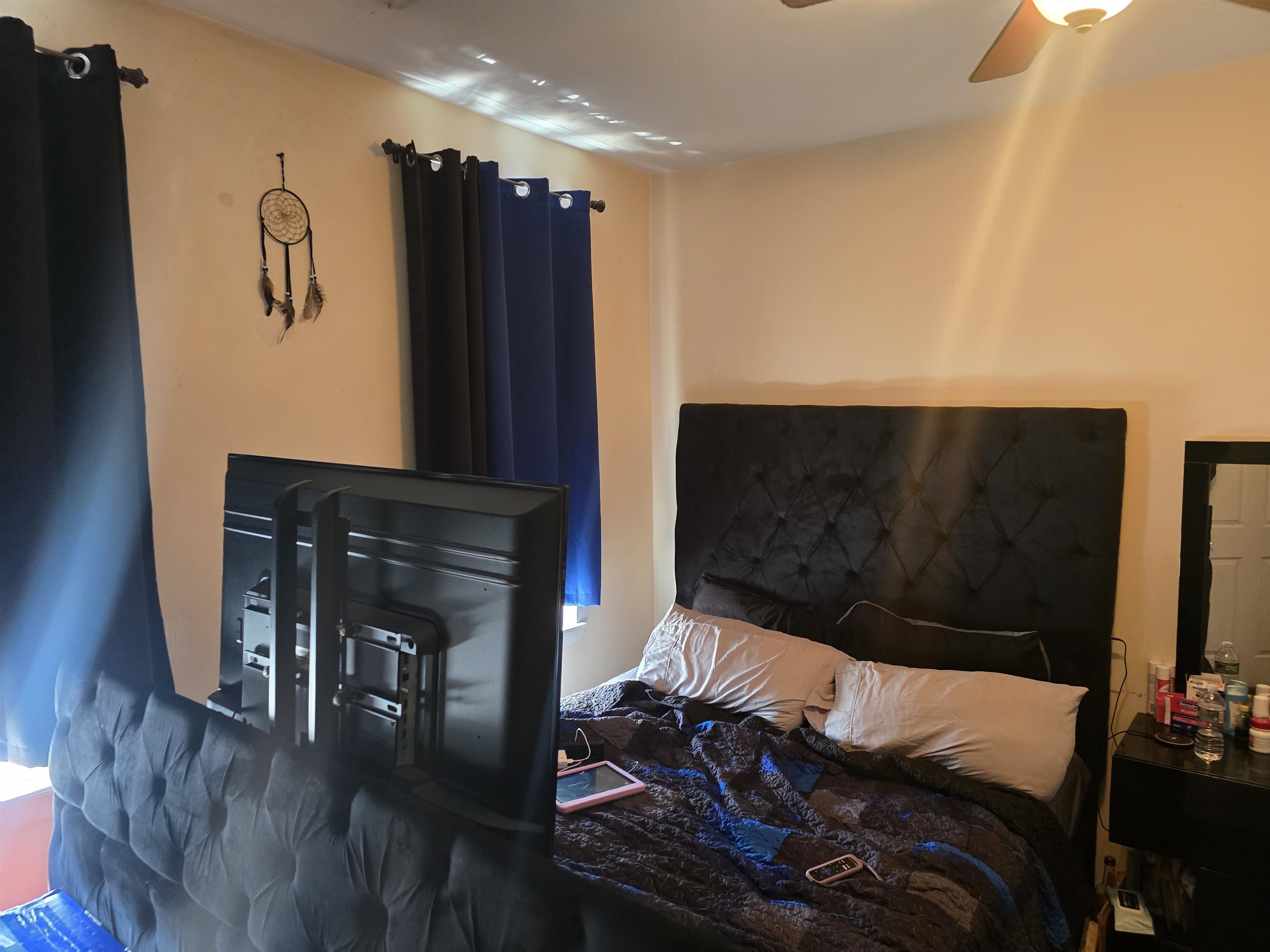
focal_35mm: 23
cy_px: 476
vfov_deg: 58.9
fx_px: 844
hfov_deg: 73.9
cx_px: 635
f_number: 1.7
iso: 640
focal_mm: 6.3
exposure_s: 1/60
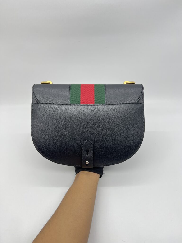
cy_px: 122
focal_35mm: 26
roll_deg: +3.8
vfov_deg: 67.3
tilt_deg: -42.6
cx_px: 91
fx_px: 182
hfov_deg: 53.1
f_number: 1.5
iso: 32
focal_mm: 5.7
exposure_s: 1/100
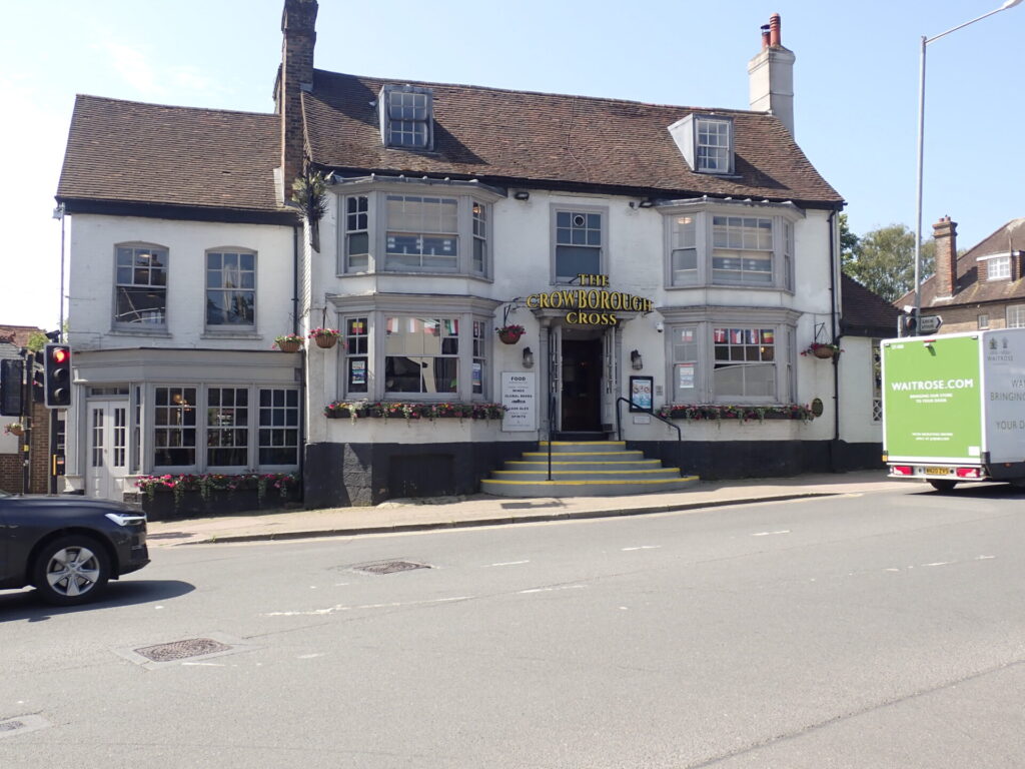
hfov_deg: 51.4
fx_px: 1066
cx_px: 512
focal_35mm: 36
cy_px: 384
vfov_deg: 39.7
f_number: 3.5
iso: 100
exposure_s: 1/500
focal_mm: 6.37
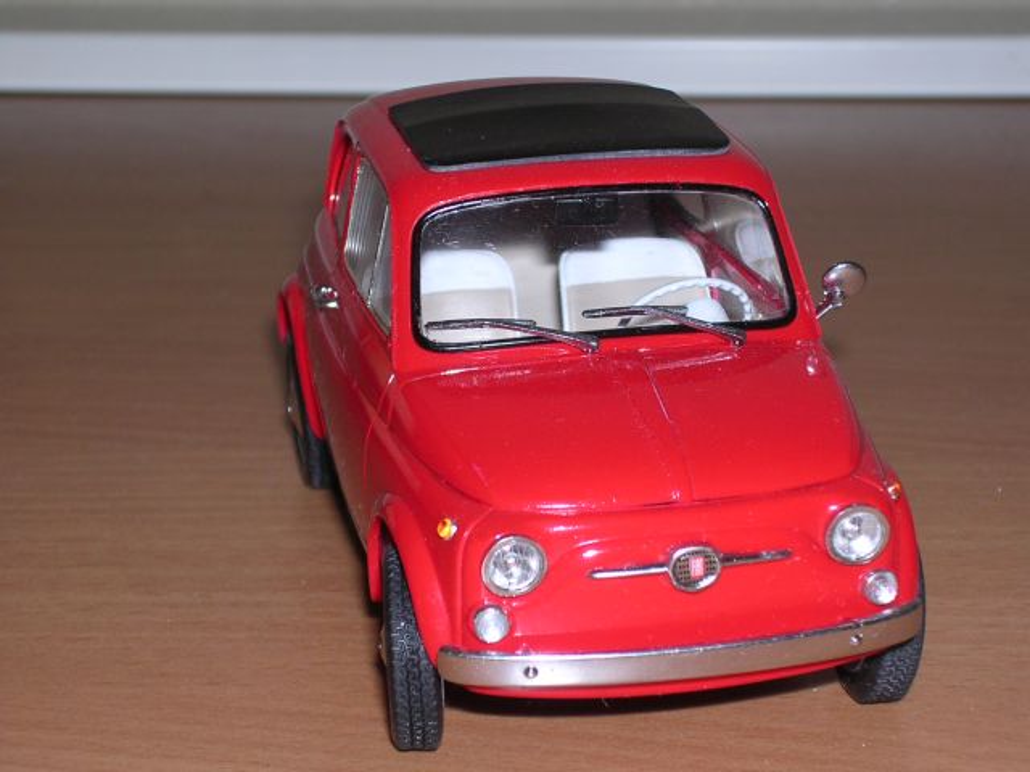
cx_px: 515
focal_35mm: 95
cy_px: 386
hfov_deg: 20.7
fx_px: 2827
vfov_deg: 15.6
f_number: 4.4
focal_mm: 14.5
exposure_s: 1/60.1
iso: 100
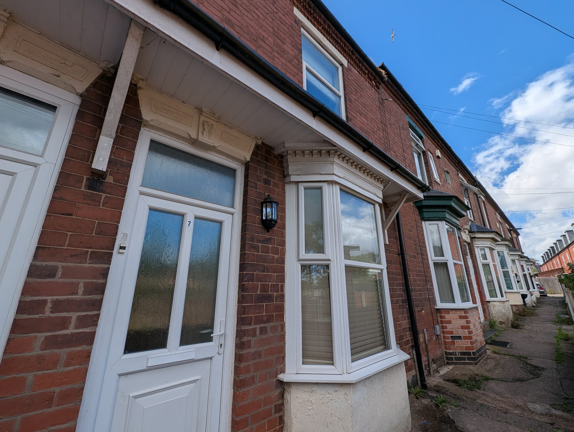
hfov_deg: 106.1
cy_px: 216
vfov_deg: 90.1
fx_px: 216
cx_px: 287
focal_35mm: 13
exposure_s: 1/1159
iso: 37
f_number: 2.2
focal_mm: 1.95
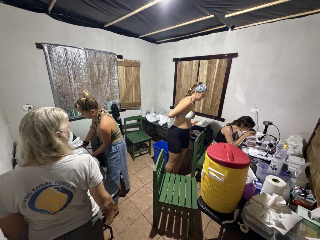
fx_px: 129
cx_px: 160
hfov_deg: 102.1
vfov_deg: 85.7
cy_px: 120
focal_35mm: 14
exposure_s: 1/40
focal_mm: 2.22
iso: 1000
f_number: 2.2
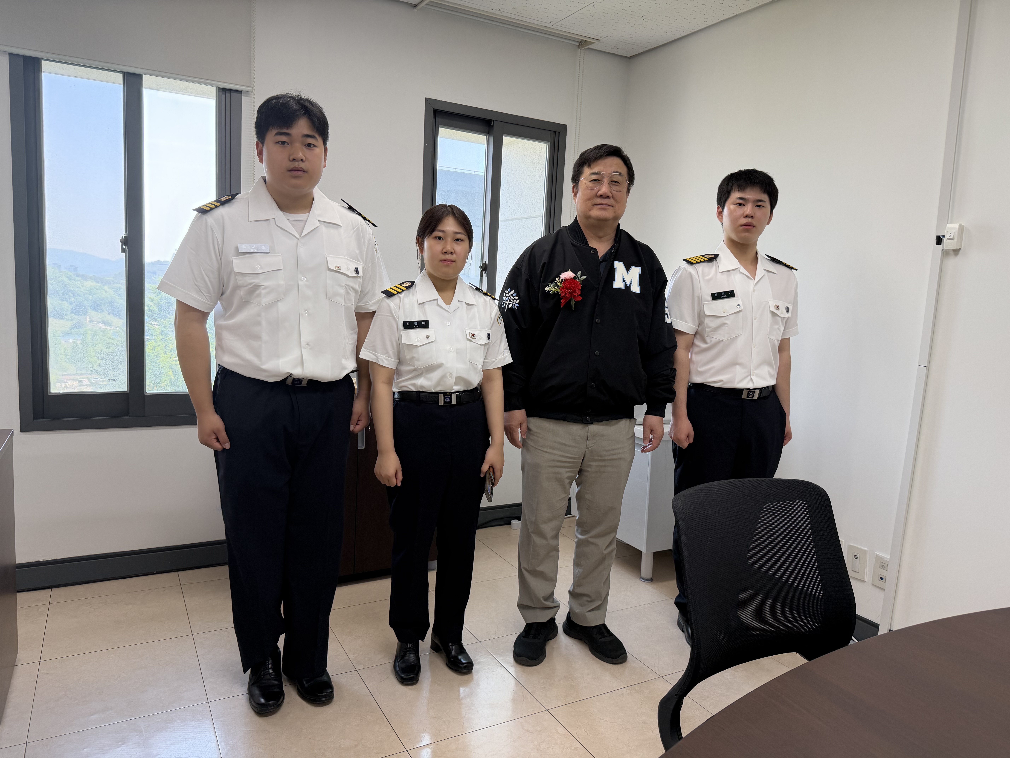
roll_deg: -2.6
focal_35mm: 24
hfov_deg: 71.6
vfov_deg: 56.8
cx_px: 505
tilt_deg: -6.0
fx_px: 700
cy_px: 379
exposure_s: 1/183
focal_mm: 6.76
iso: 100
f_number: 1.78
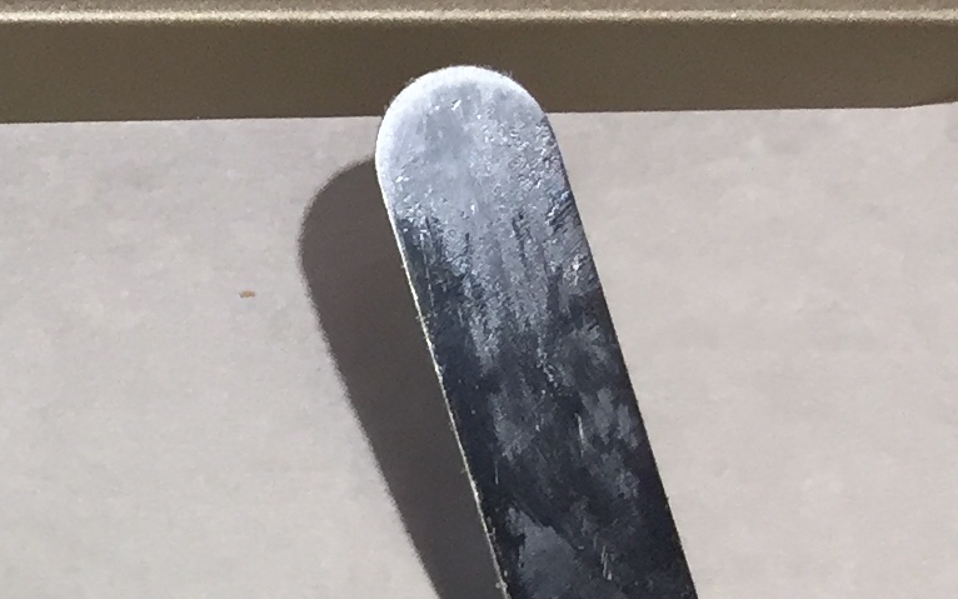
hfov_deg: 13.8
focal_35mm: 131
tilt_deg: -67.7
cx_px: -887
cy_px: 1227
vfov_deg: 9.3
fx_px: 3421
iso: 32
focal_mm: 4.15
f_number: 2.2
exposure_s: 1/40
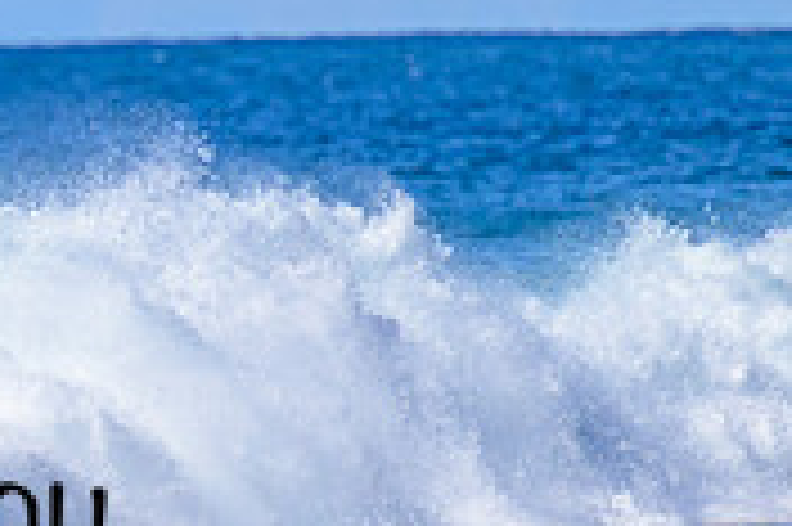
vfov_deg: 0.5
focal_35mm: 2635
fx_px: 57915
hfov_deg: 0.8
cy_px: 465
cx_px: -369
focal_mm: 800
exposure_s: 1/2000
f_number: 11
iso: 900
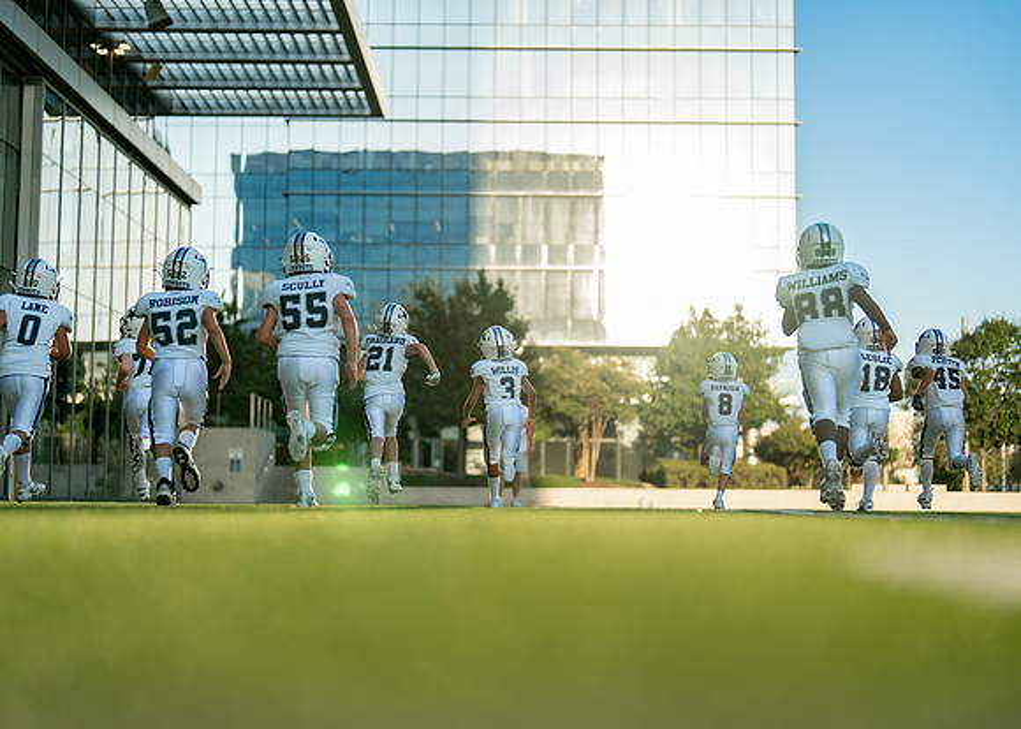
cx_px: 510
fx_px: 1549
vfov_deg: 26.5
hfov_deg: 36.5
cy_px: 364
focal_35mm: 53
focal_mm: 50
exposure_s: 1/3200
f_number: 1.2
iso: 125
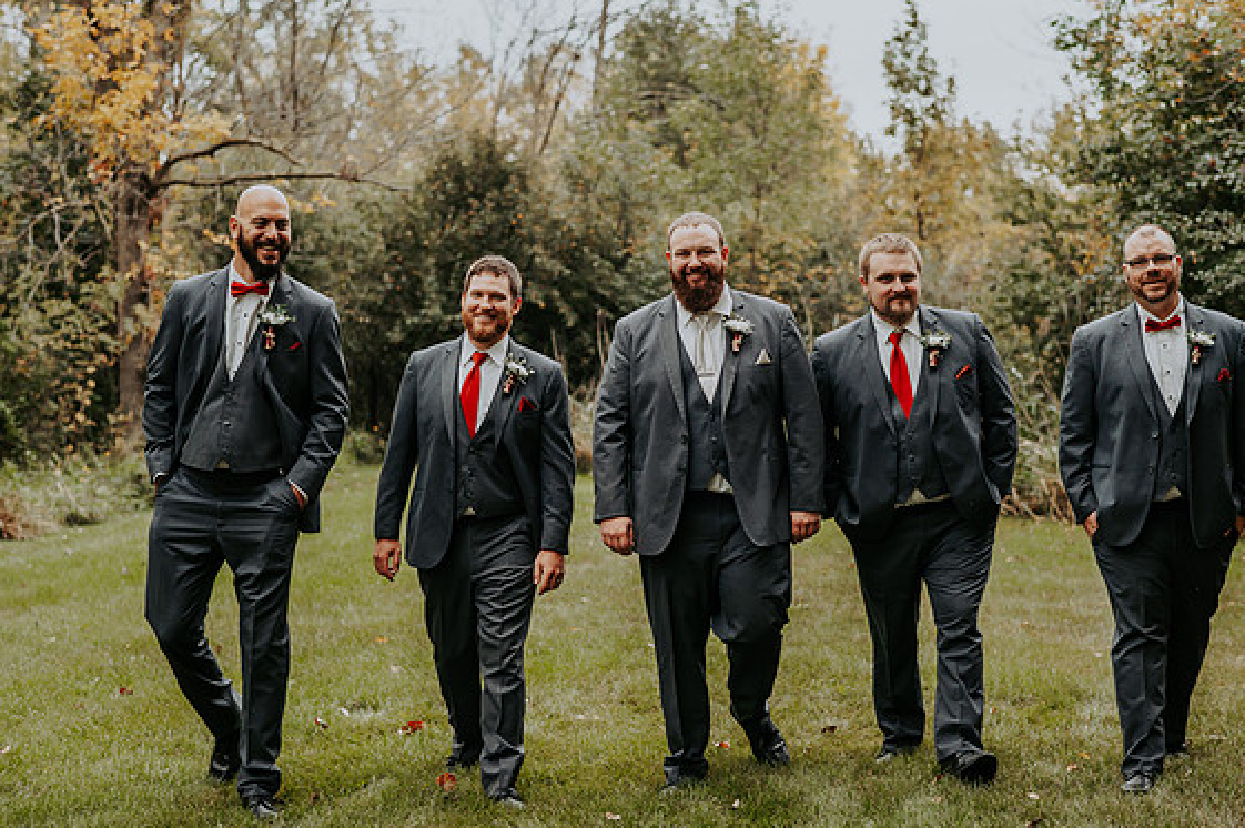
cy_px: 413
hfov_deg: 33.4
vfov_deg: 22.6
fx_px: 2073
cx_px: 635
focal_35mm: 60
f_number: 2.8
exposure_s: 1/1000
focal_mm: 58
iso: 500
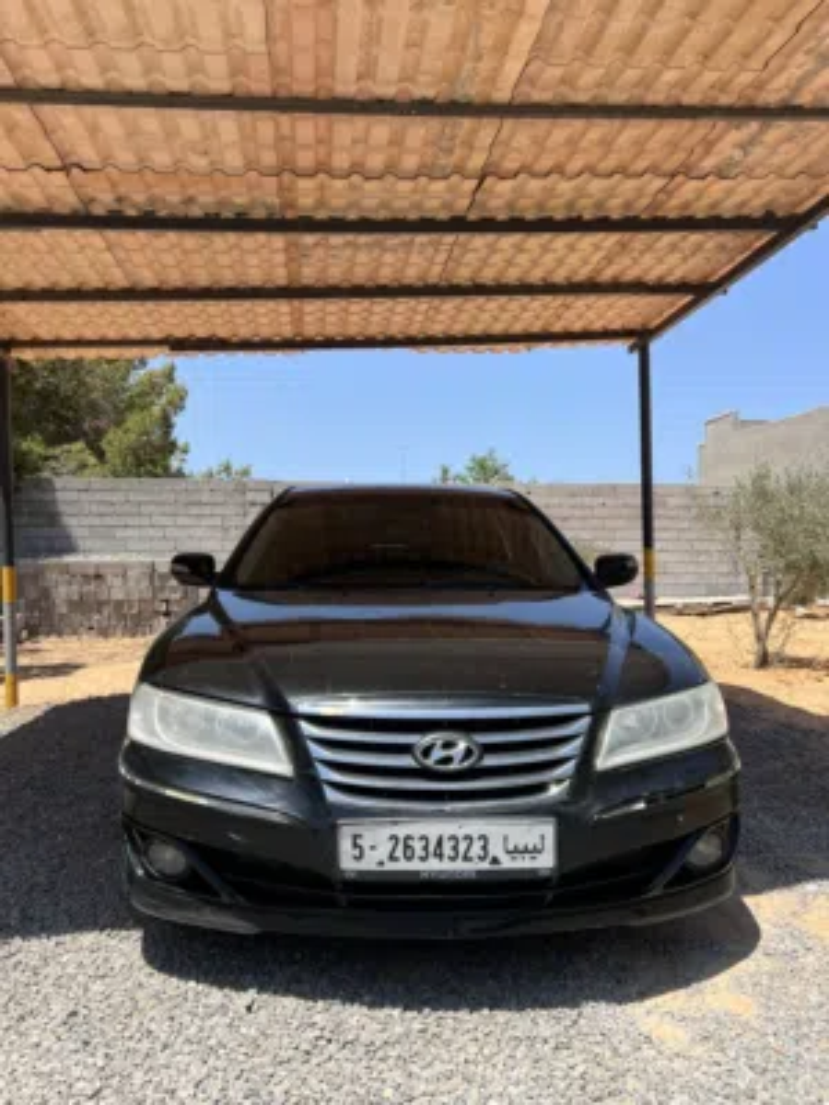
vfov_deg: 67.3
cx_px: 414
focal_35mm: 26
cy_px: 552
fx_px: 830
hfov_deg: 53.1
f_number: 1.5
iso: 50
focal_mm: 5.7
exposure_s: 1/3356
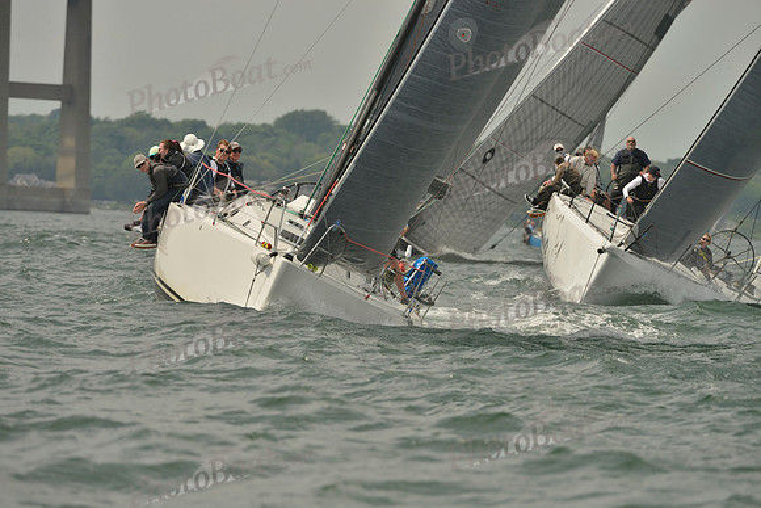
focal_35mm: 400
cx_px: 380
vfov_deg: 3.4
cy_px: 254
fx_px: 8457
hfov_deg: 5.2
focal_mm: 400
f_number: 9
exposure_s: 1/1250
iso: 280
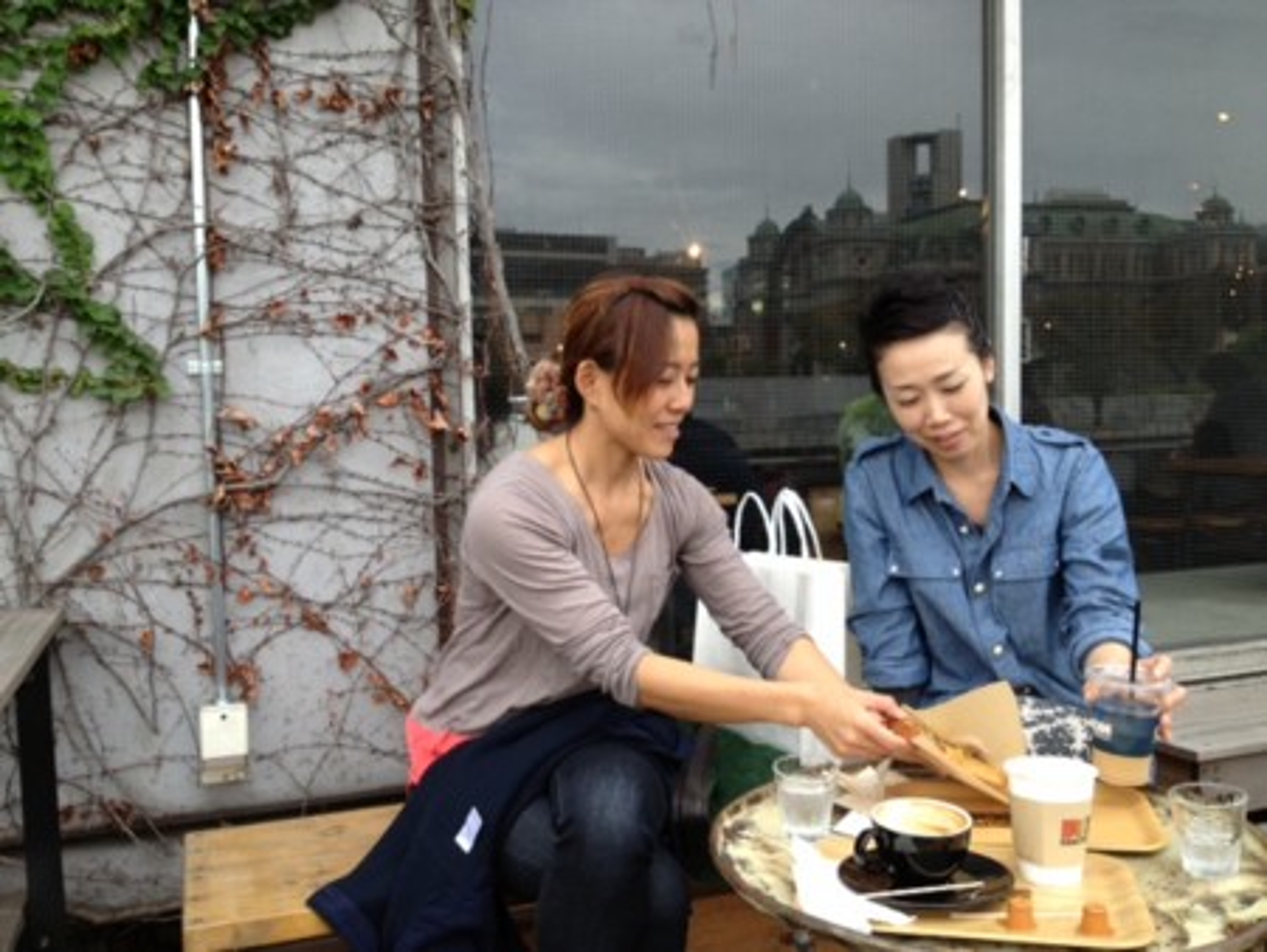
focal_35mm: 35
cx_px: 634
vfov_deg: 40.7
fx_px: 1282
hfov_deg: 52.6
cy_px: 476
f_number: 2.4
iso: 50
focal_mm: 4.28
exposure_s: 1/140
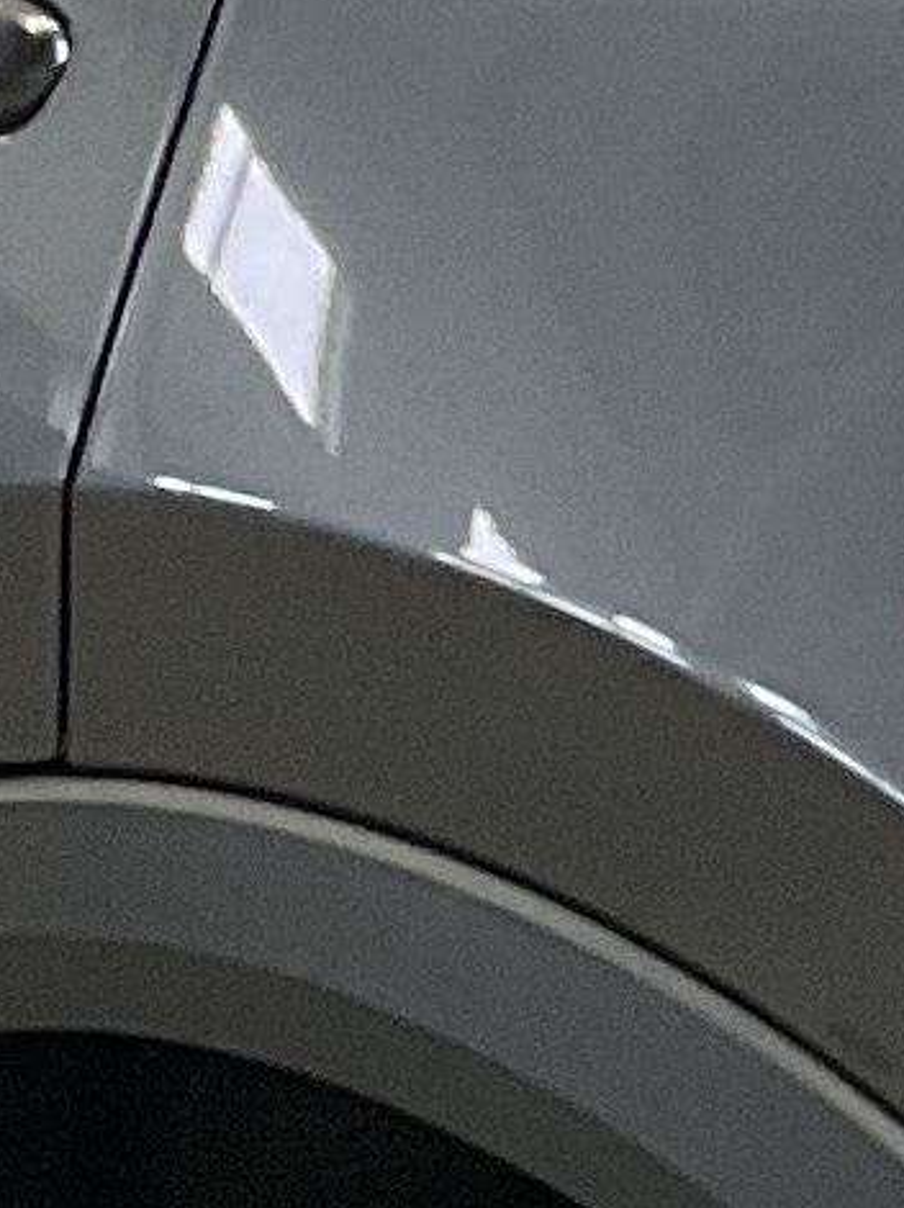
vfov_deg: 7.9
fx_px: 8678
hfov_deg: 5.9
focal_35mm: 249
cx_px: 1335
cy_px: 864
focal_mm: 3
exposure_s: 1/66
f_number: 1.8
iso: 64
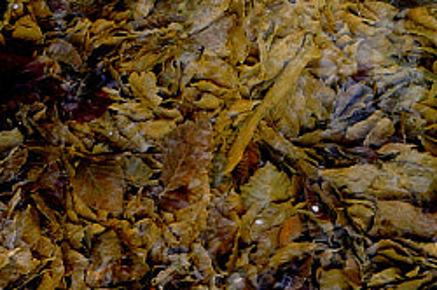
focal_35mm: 269
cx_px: 687
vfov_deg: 5.0
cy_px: -252
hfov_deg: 7.5
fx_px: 3261
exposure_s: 1/80
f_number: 5
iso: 100
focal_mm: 28
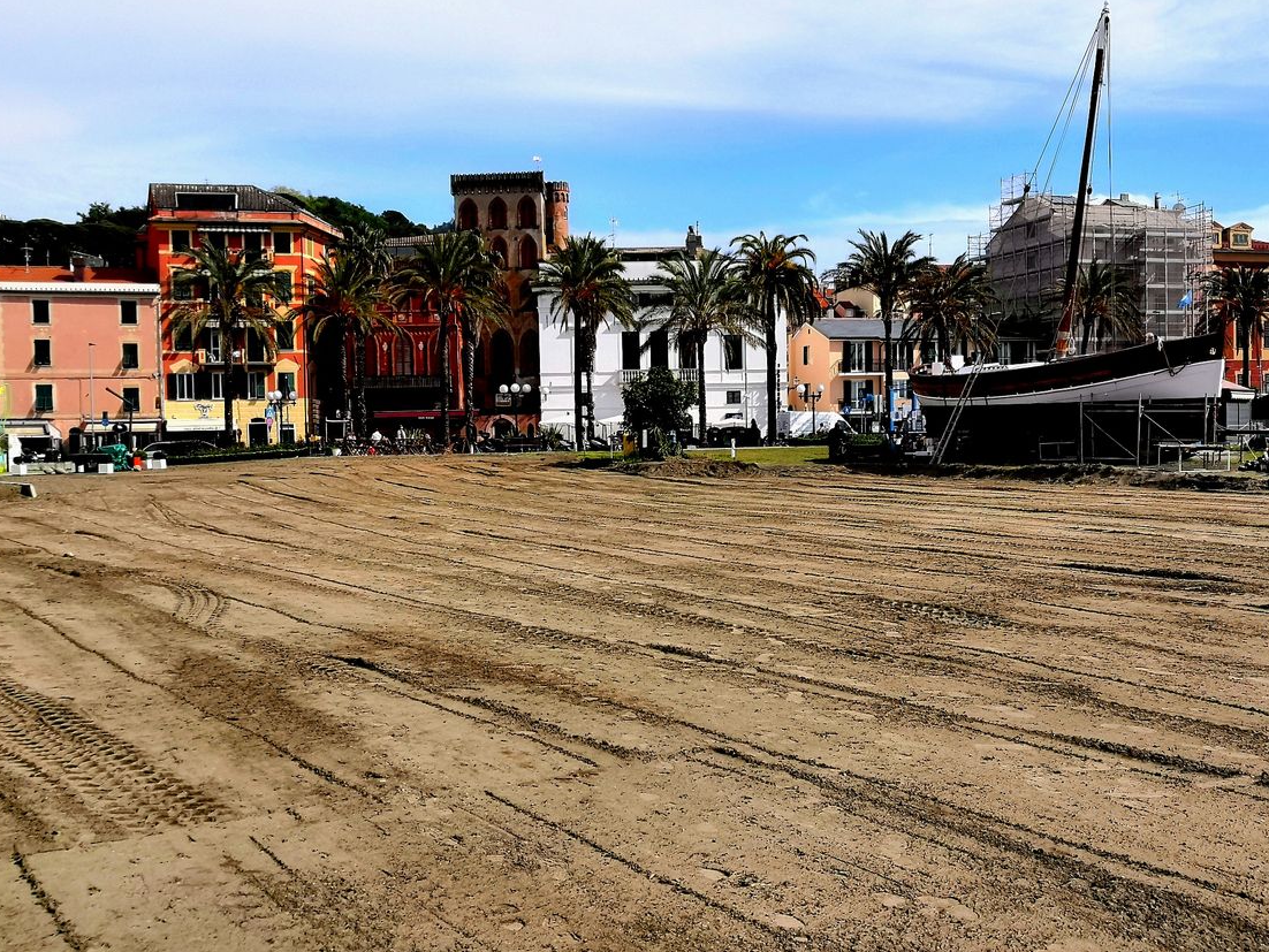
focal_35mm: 36
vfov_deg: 39.6
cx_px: 651
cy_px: 511
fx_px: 1320
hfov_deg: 51.3
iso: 50
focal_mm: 3.95
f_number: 1.8
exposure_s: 1/2268
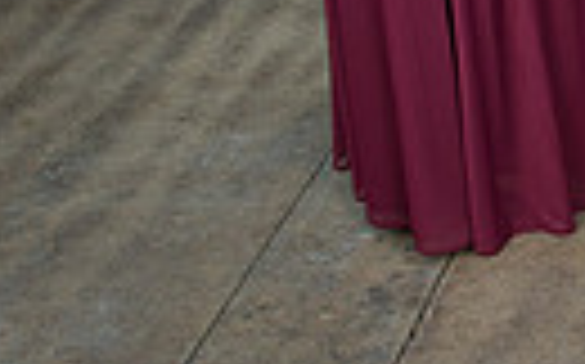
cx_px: 1047
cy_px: -350
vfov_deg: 9.2
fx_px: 2135
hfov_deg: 13.9
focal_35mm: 134
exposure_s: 1/90
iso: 200
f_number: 4.8
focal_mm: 28
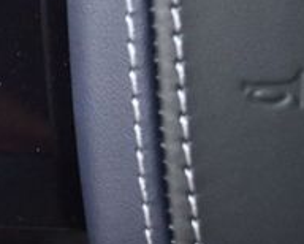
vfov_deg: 12.6
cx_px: -158
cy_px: 33
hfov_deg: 14.6
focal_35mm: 122
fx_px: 1099
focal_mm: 26
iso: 8000
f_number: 4.2
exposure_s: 1/60
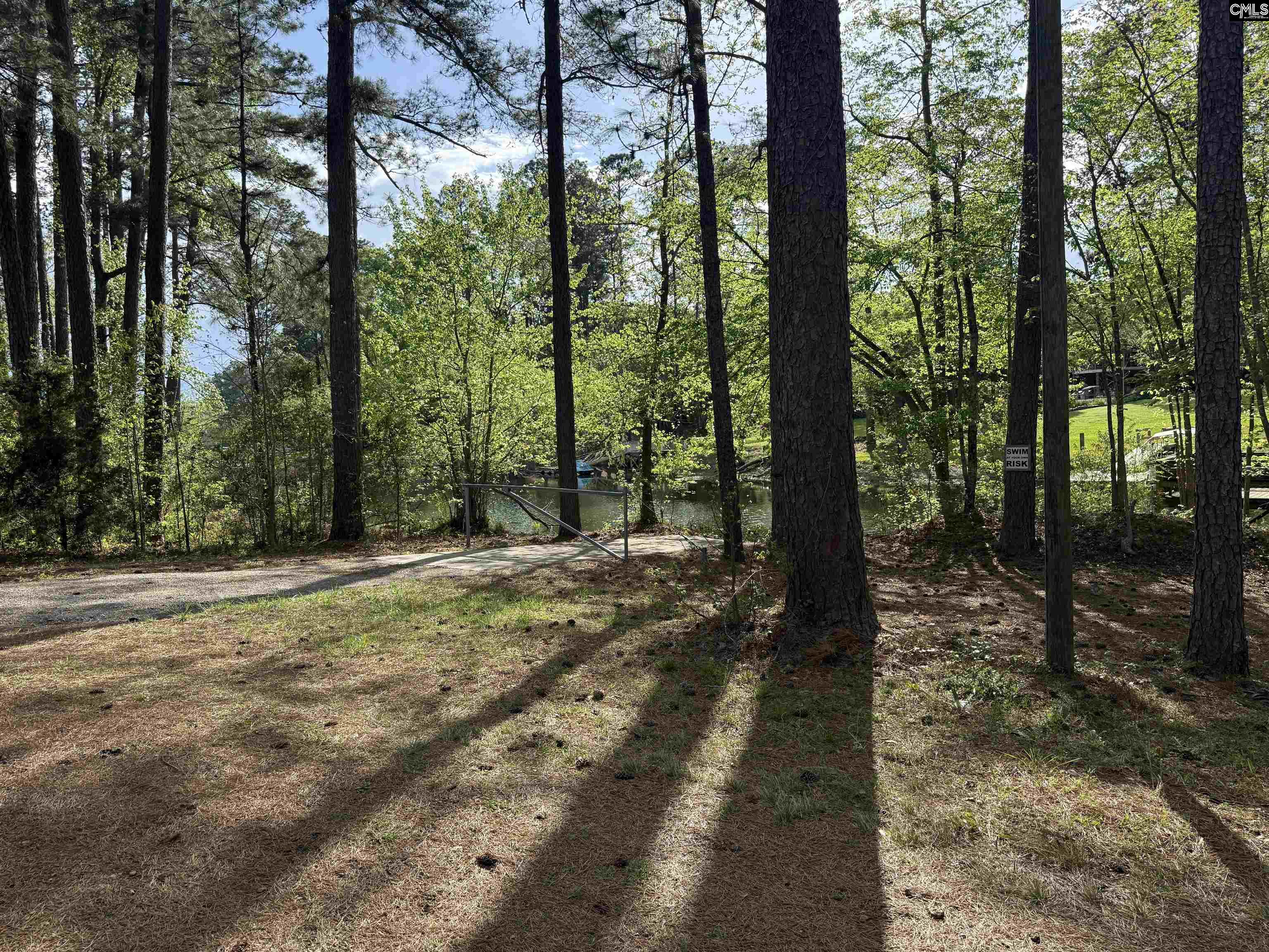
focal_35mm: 24
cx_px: 634
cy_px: 476
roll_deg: +1.8
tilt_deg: -3.0
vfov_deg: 56.8
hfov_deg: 71.6
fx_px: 880
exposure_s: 1/2232
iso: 100
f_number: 1.78
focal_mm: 6.76
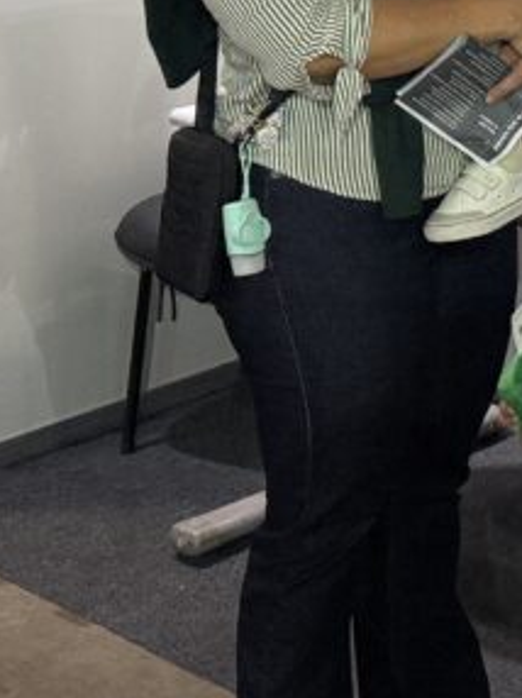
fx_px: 1732
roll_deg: -1.2
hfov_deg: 15.5
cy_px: -120
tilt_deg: -4.7
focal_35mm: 86
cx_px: 839
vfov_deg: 21.3
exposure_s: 1/120
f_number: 1.78
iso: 200
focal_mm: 6.76
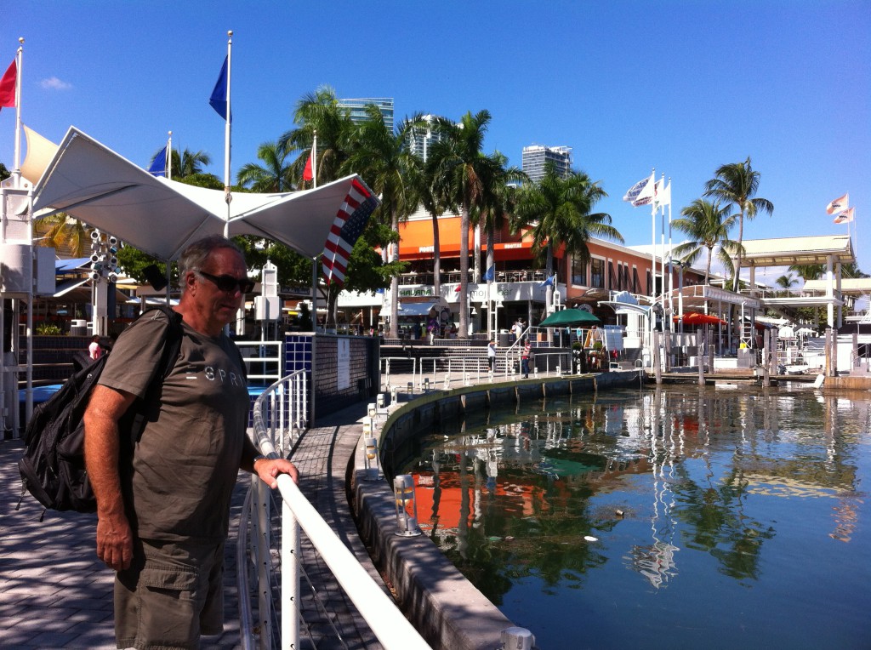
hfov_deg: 52.7
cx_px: 436
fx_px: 879
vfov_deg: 40.6
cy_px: 325
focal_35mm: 35
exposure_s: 1/1257
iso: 80
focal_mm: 3.85
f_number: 2.8
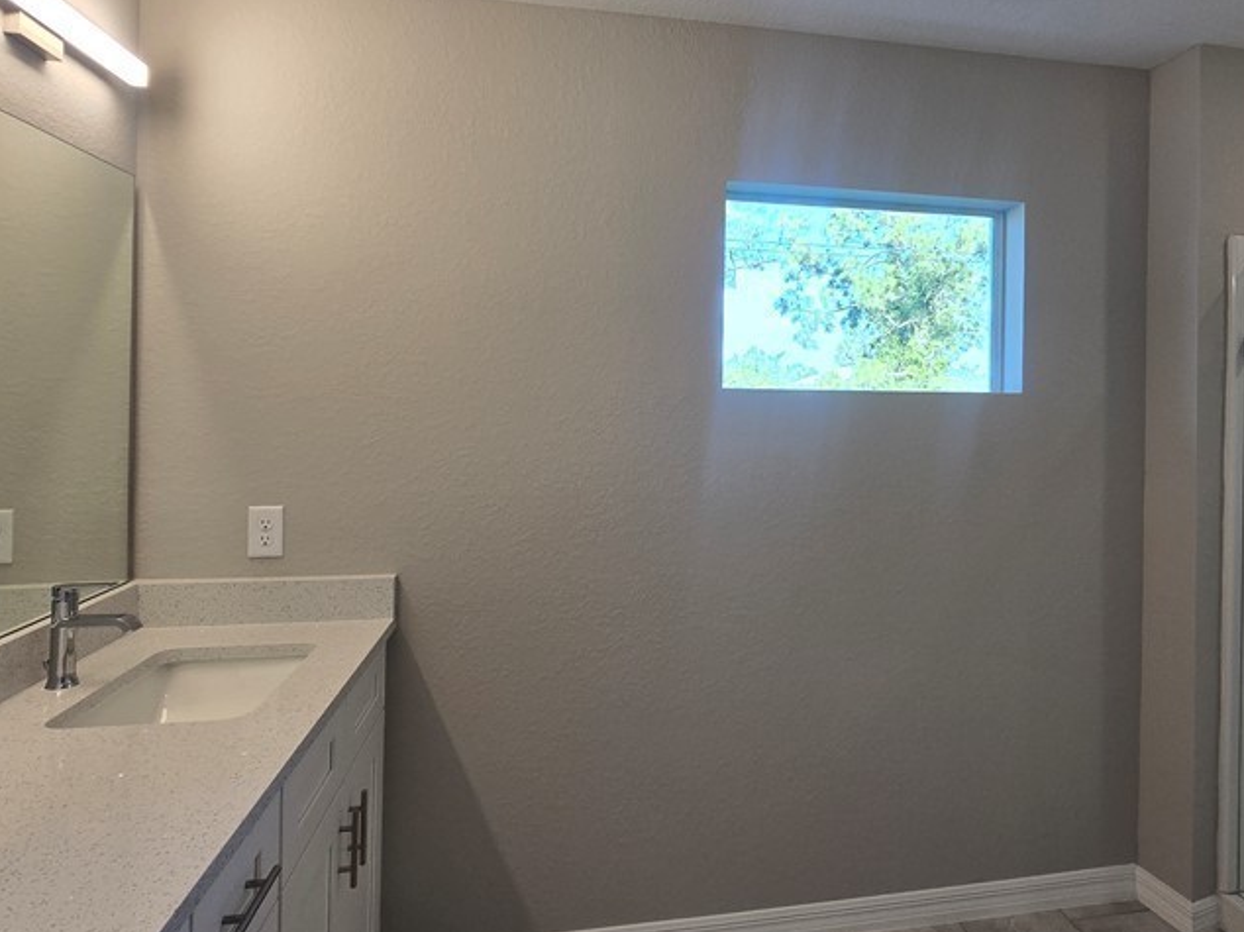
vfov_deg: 63.1
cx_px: 732
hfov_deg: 78.3
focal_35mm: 21
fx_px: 754
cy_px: 396
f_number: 2.2
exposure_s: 1/120
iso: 64
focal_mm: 2.2
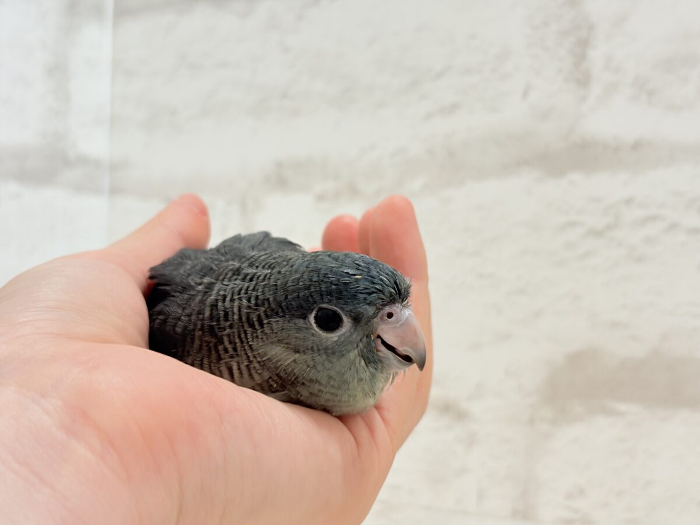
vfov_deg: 28.0
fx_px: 1052
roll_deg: +0.4
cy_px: 262
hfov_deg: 36.8
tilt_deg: +1.3
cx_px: 350
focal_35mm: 52
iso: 50
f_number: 1.6
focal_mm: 5.96
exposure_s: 1/50
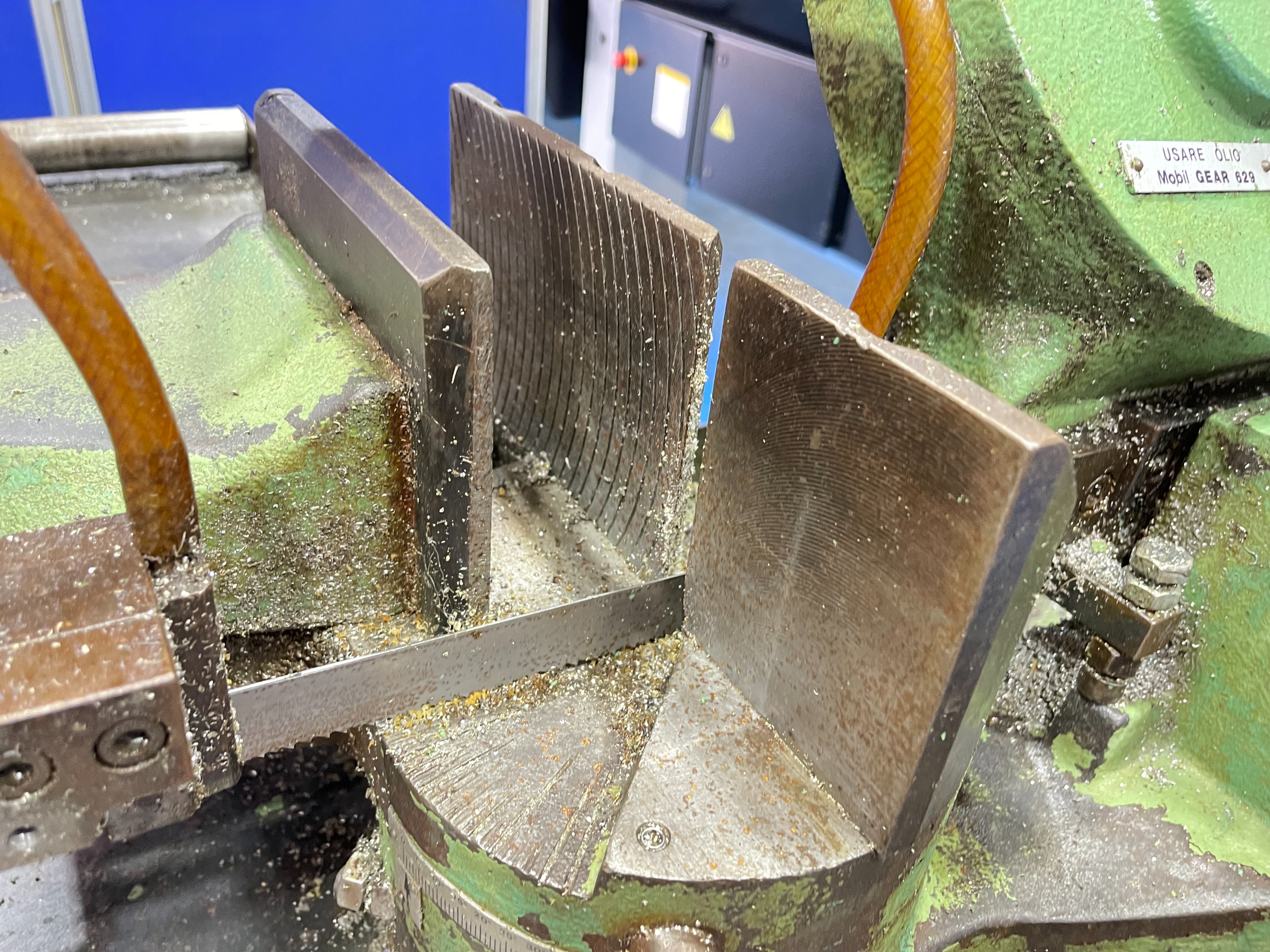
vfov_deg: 53.1
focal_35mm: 26
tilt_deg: -35.2
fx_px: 954
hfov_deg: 67.3
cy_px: 476
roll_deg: -5.2
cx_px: 635
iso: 320
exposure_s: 1/50
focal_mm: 5.1
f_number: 1.6
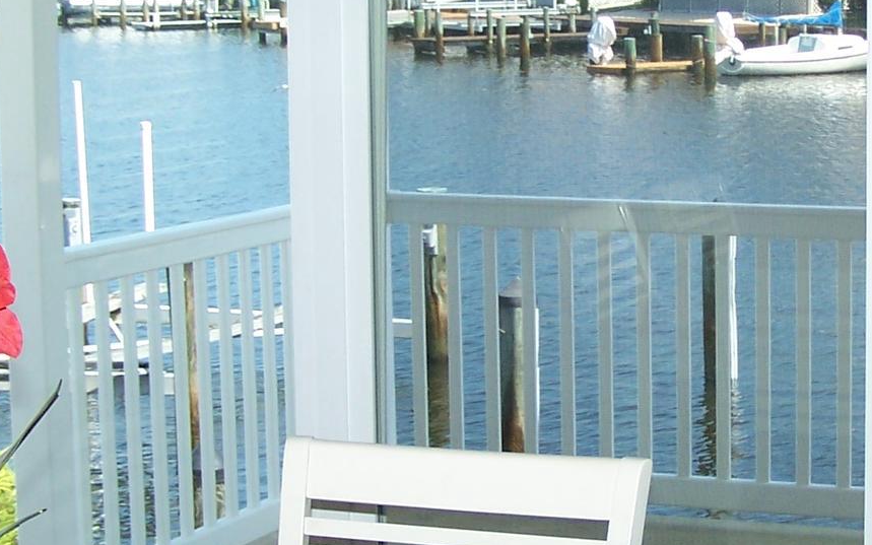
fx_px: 2282
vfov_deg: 13.6
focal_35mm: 96
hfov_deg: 21.4
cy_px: 231
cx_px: 684
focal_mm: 6.3
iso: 80
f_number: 2.8
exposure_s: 1/500
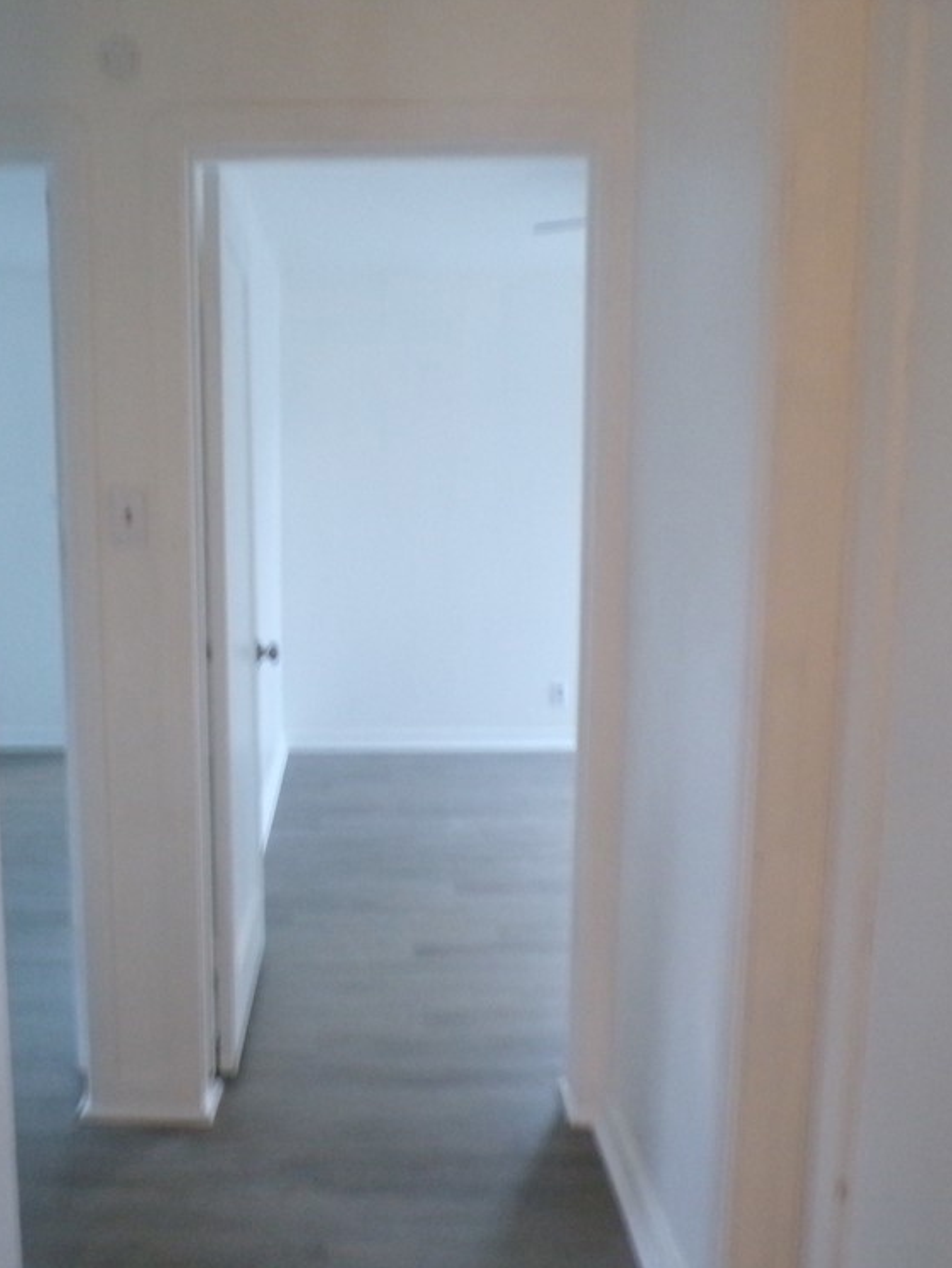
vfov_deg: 55.3
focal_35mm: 33
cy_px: 643
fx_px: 1210
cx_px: 334
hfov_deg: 42.5
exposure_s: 1/10
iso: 800
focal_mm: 4.3
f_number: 3
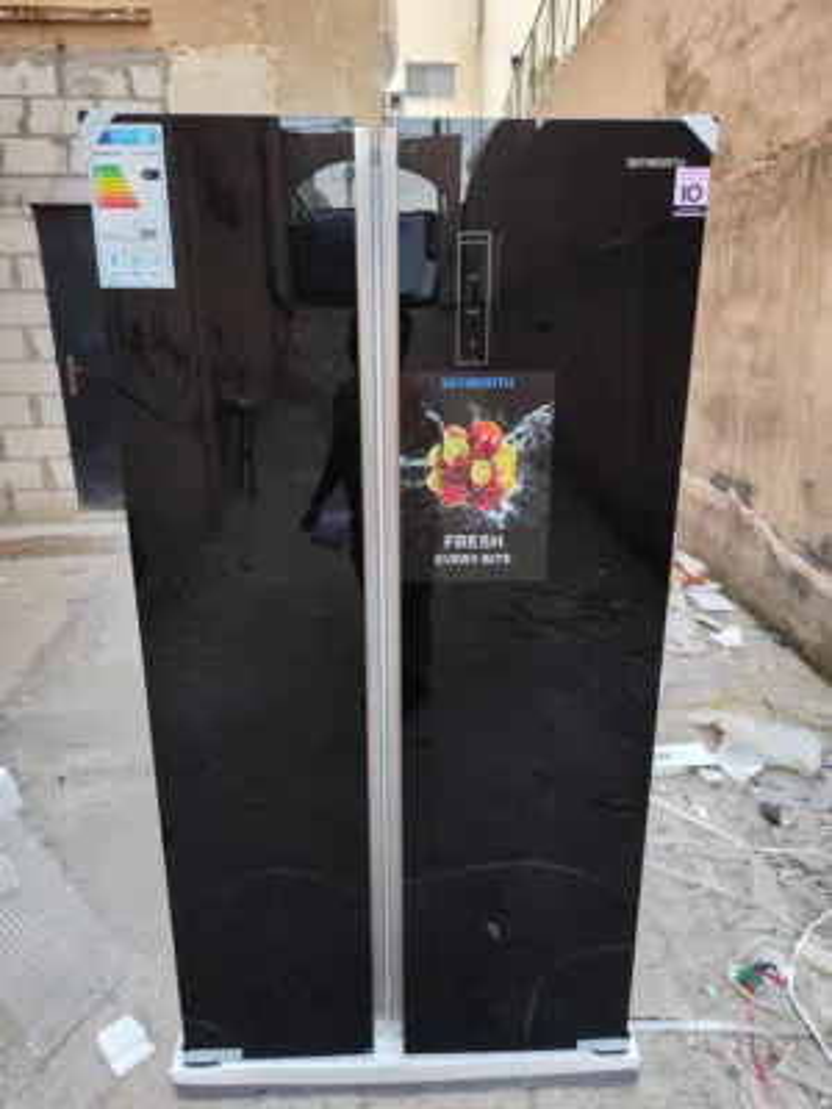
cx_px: 416
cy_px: 554
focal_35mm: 23
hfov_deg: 58.9
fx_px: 737
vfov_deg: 73.9
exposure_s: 1/33.3
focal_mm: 6.14
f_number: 1.65
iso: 400
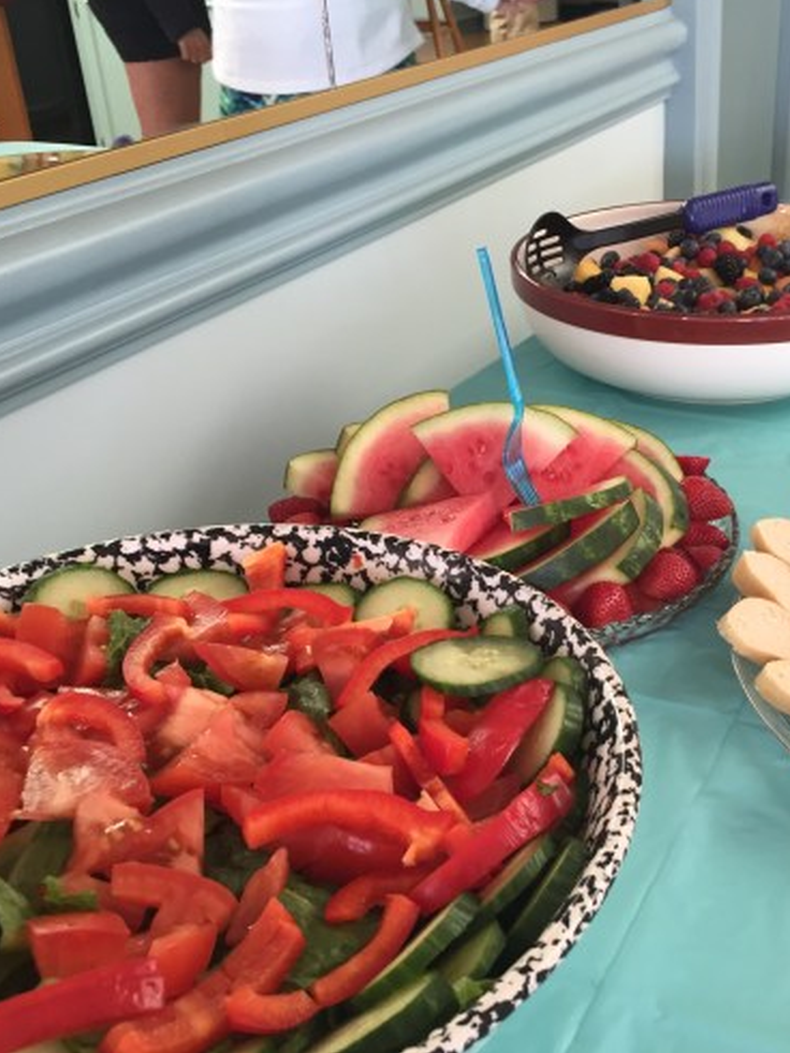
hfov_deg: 36.2
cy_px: 524
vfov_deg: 47.9
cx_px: 558
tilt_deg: -29.2
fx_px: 1187
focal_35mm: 39
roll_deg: +0.6
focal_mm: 4.15
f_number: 2.2
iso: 32
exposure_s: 1/30
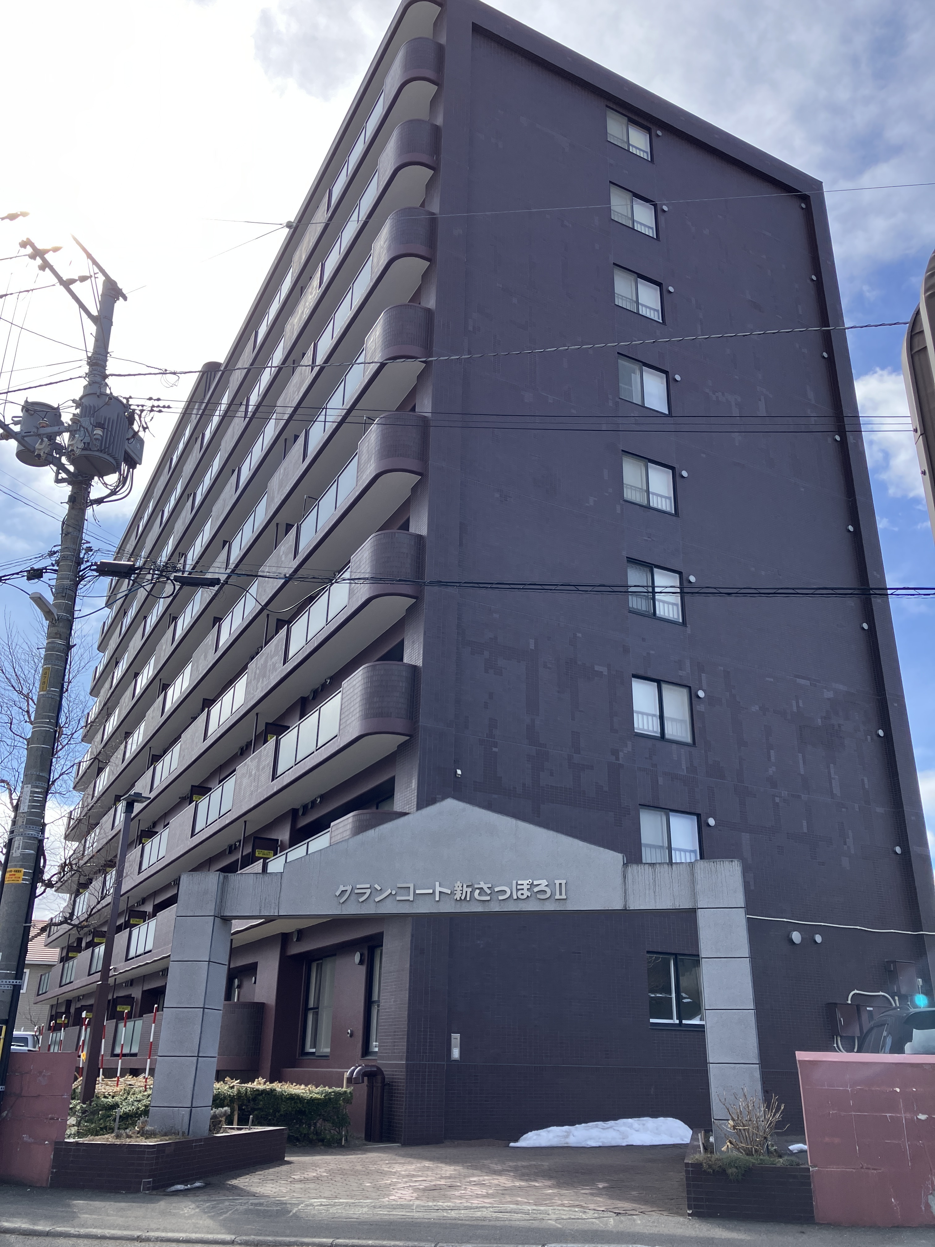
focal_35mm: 28
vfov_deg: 63.4
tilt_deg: +25.1
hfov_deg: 49.7
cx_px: 468
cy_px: 624
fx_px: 1008
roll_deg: -0.4
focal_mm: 3.99
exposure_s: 1/1012
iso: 32
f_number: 1.8
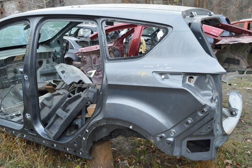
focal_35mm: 36
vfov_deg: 37.4
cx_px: 127
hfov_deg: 53.8
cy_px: 83
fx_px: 249
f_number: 5.6
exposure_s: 1/125
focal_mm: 23
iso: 320
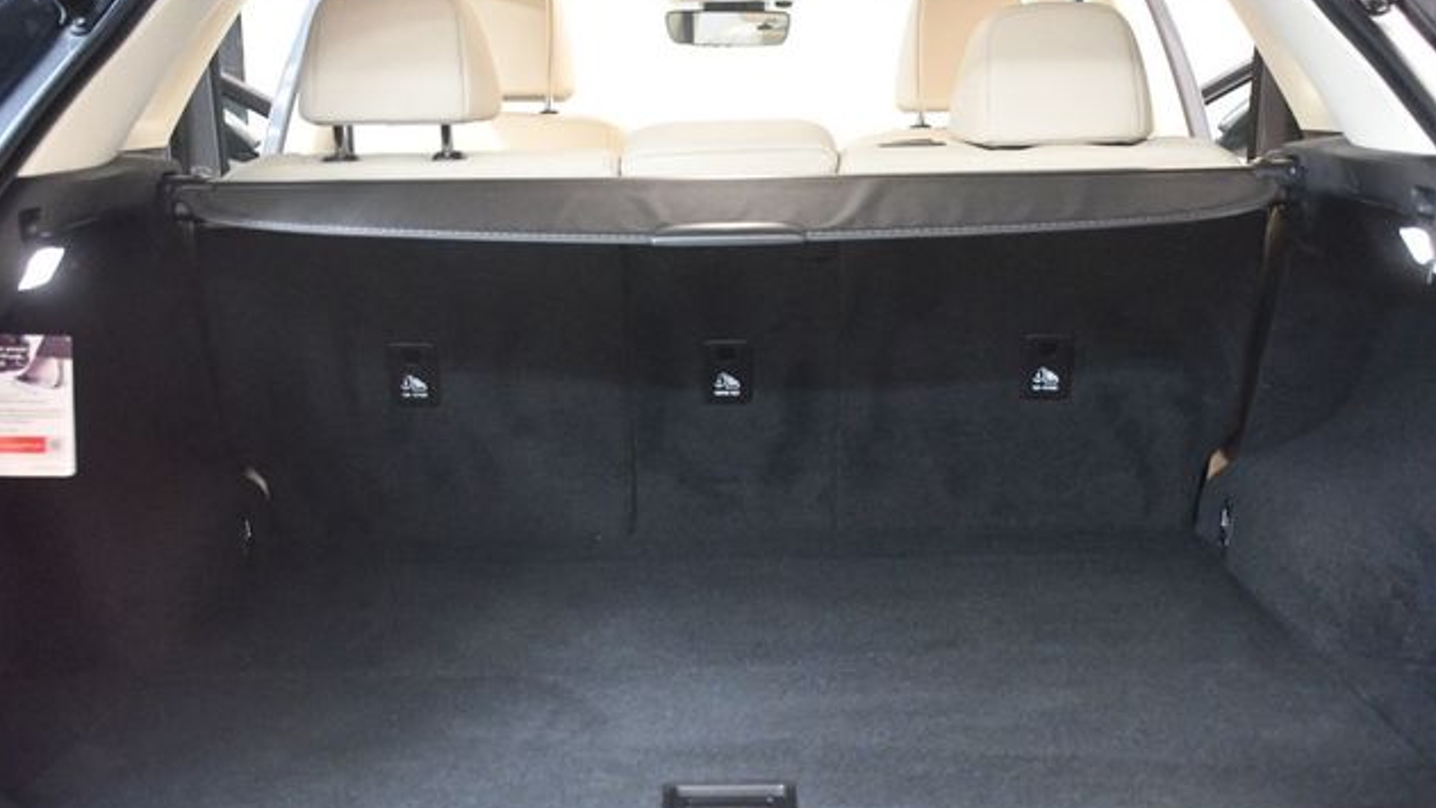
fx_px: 1942
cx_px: 710
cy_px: 451
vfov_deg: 23.5
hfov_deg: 40.6
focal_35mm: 51
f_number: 4
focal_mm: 32
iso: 10000
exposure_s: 1/60
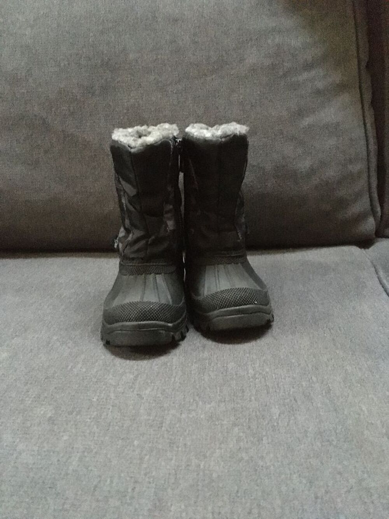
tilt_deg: -19.4
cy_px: 260
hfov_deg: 48.2
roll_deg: +2.1
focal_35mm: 29
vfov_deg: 61.7
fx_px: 434
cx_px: 194
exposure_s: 1/17
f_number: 2.2
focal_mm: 4.15
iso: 2000
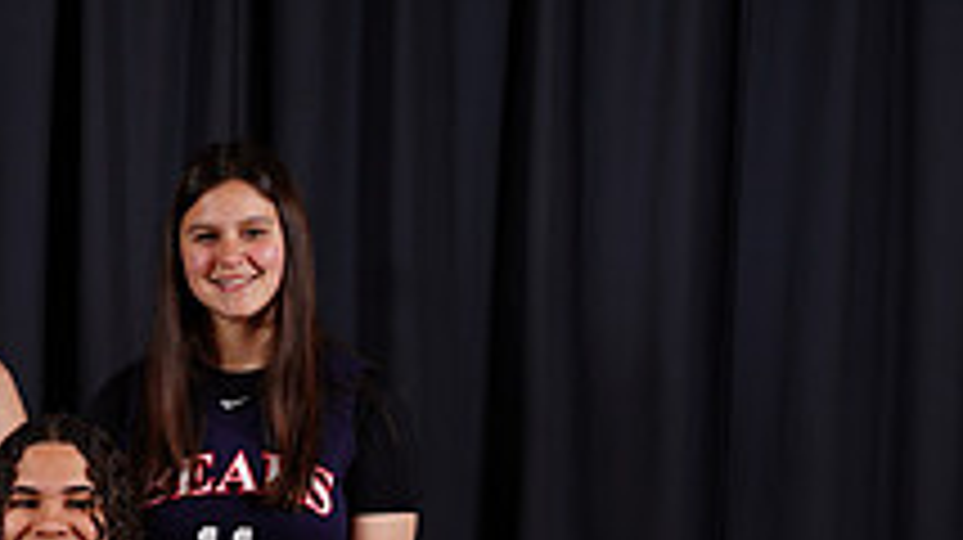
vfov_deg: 6.0
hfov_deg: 10.7
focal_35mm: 199
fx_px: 5078
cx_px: -180
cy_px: 709
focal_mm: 70
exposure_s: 1/250
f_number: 5.6
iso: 200
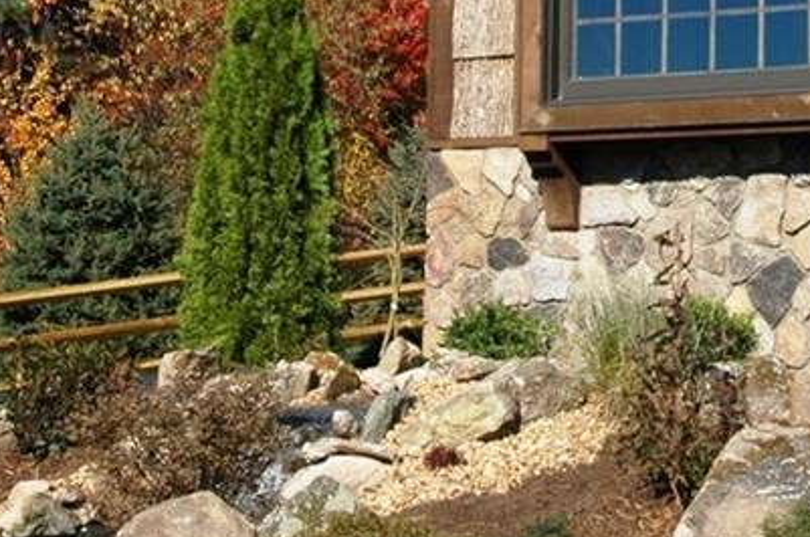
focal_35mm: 115
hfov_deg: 17.6
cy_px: -93
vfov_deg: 11.7
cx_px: 679
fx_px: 2583
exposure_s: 1/400
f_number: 11
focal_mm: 30
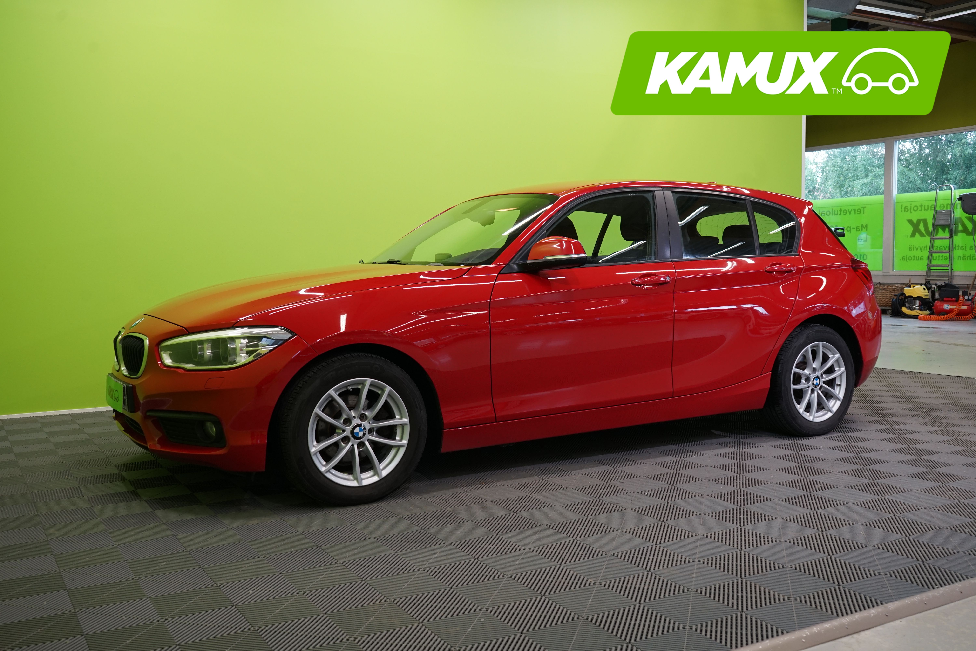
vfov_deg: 38.9
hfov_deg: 55.8
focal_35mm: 34
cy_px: 326
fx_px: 922
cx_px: 488
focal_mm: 34
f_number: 6.3
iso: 640
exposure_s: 1/30
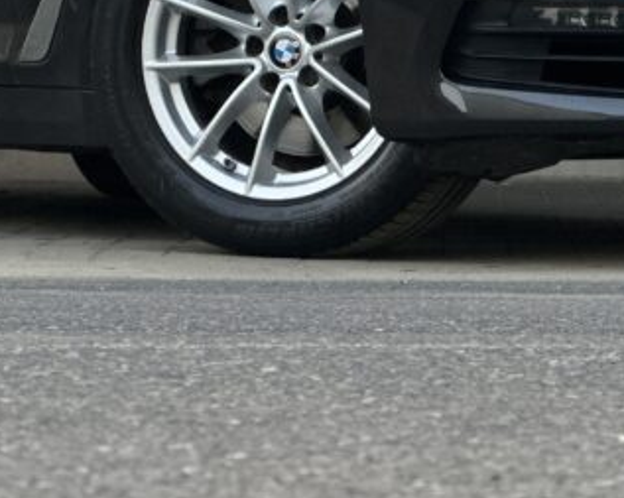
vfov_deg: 6.3
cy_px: 49
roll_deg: -0.5
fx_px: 4484
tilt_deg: +1.1
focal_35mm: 243
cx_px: 335
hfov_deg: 8.0
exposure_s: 1/100
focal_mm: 9
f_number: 2.8
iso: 250
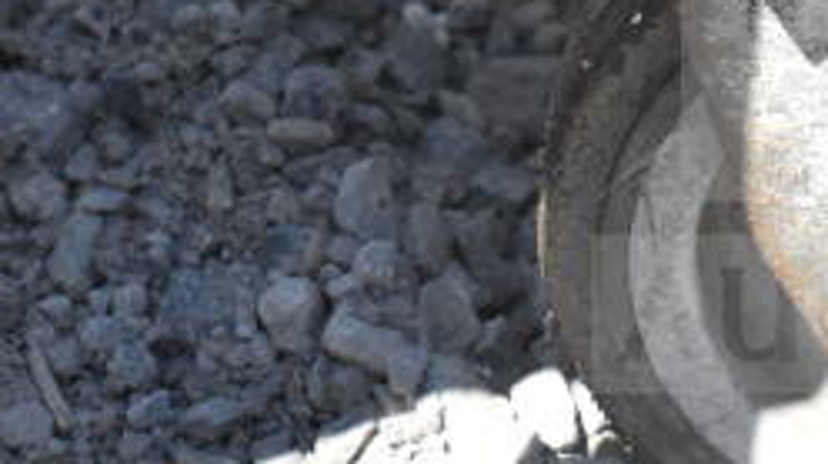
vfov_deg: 8.2
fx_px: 3225
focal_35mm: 147
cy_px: 129
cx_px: 965
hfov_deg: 14.2
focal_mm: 38
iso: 1600
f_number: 10
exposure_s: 1/640
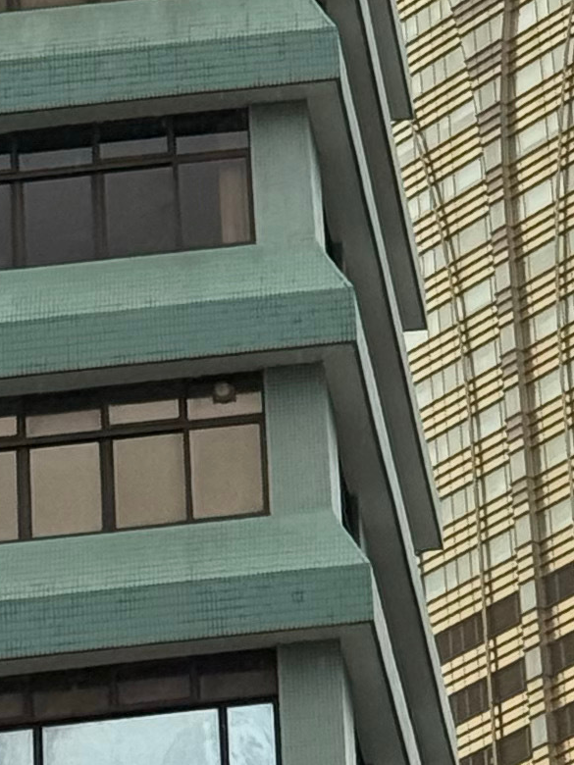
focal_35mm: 248
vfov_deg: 7.9
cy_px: -324
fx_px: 5483
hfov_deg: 6.0
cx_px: 715
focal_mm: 6.76
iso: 80
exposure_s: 1/681
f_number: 1.78
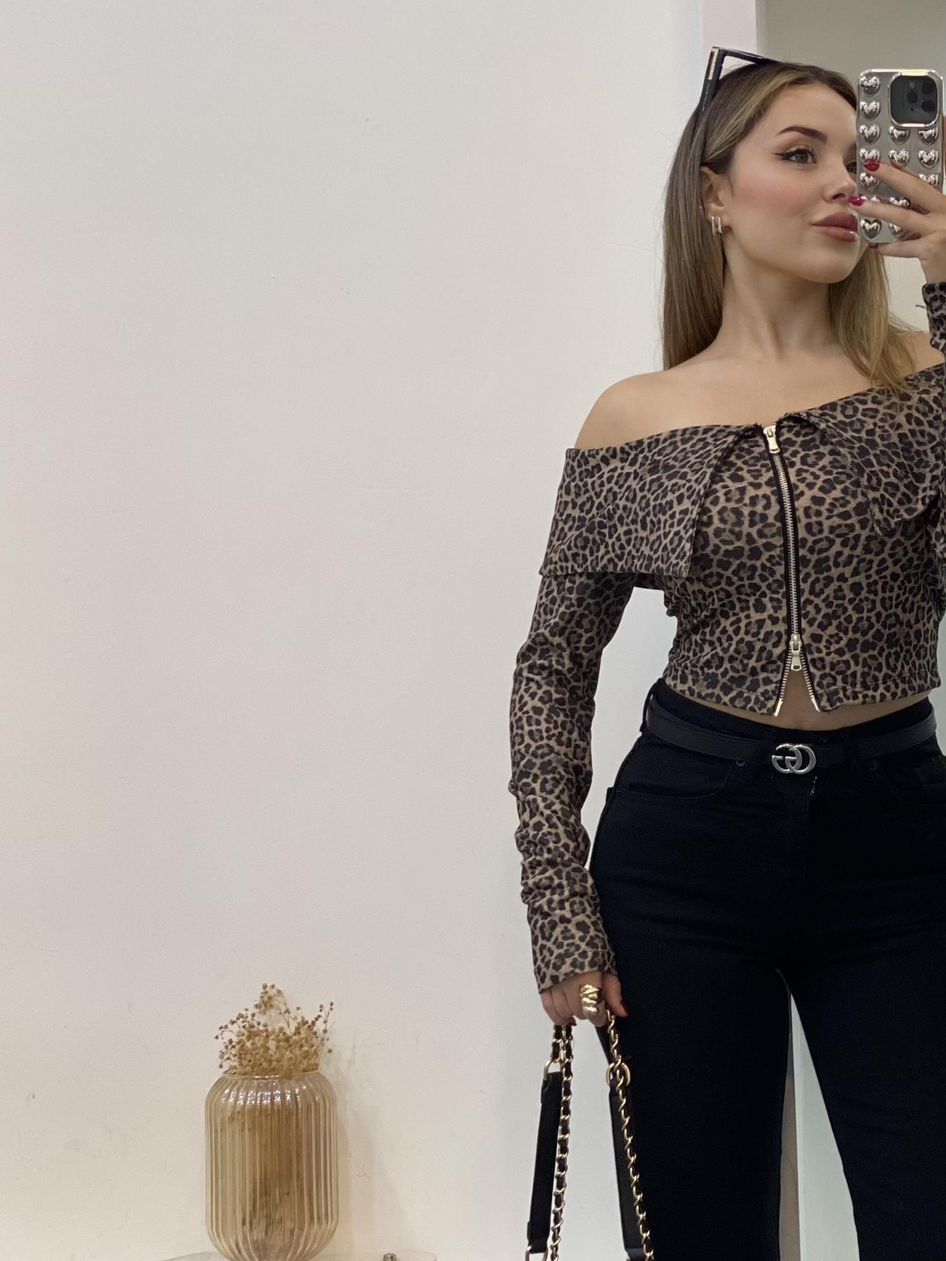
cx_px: 760
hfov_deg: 16.5
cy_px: 912
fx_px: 3244
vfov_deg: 21.9
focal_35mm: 89
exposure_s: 1/100
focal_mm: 6
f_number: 2
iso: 80
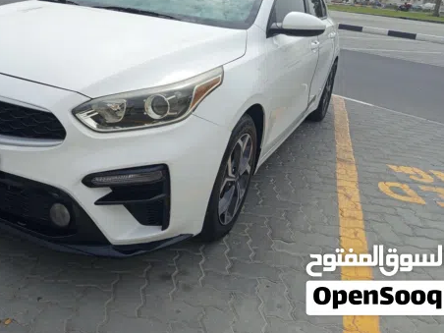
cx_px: 158
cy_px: 103
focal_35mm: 34
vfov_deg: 41.1
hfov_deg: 53.2
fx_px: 436
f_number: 1.7
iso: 53
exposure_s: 1/1292
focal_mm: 5.24
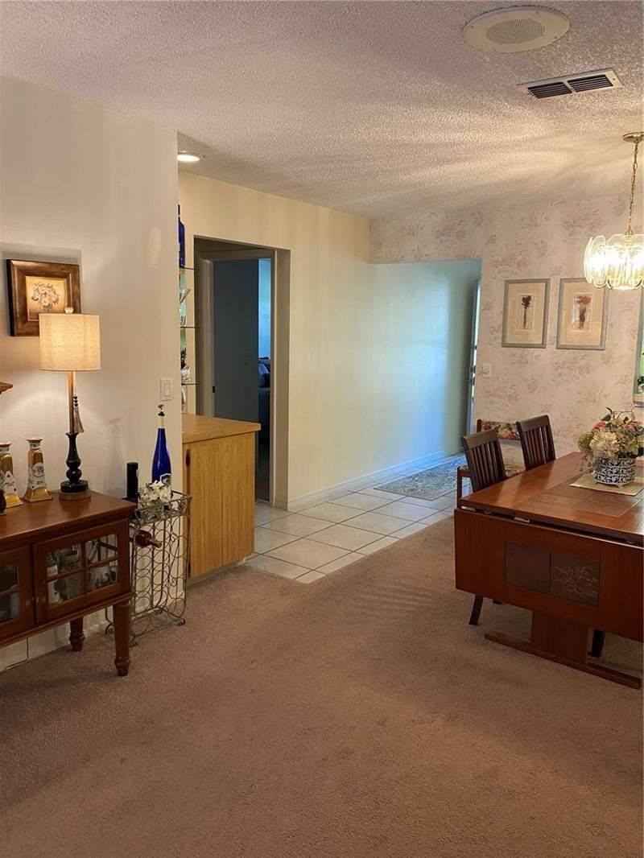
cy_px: 429
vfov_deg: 67.3
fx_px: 645
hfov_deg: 53.1
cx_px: 322
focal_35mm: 26
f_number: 1.8
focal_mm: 4.25
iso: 200
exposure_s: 1/60
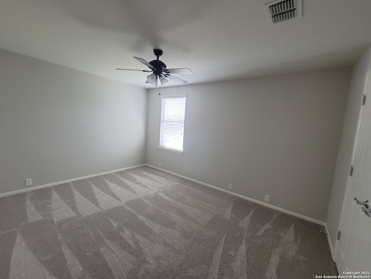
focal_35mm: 13
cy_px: 140
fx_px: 139
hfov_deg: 106.2
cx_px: 186
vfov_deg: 89.9
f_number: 2.2
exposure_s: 1/59
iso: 200
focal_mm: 2.2
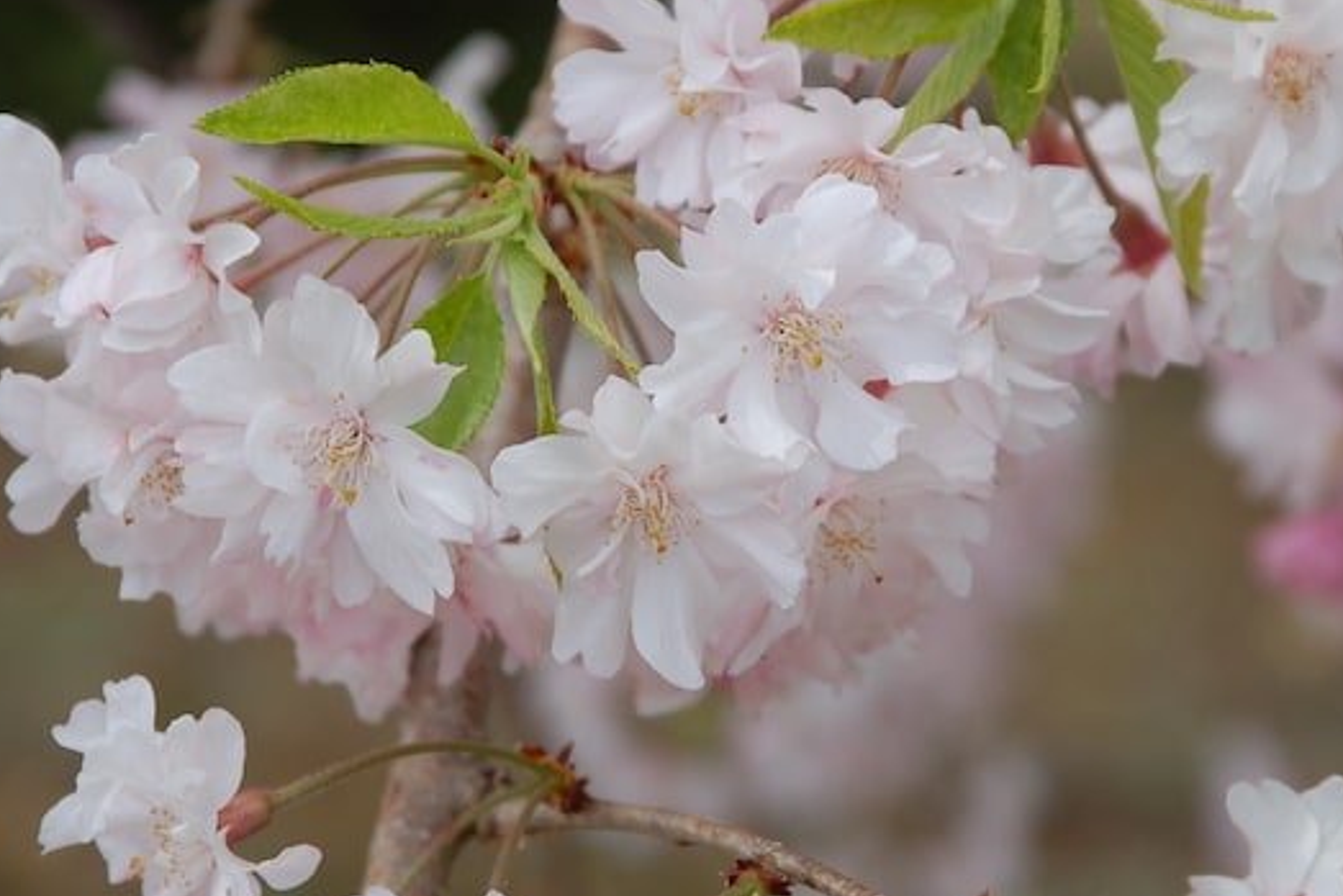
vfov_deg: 7.1
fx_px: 7267
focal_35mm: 195
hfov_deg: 10.6
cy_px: 388
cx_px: 781
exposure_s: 1/250
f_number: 8
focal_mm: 85
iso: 200
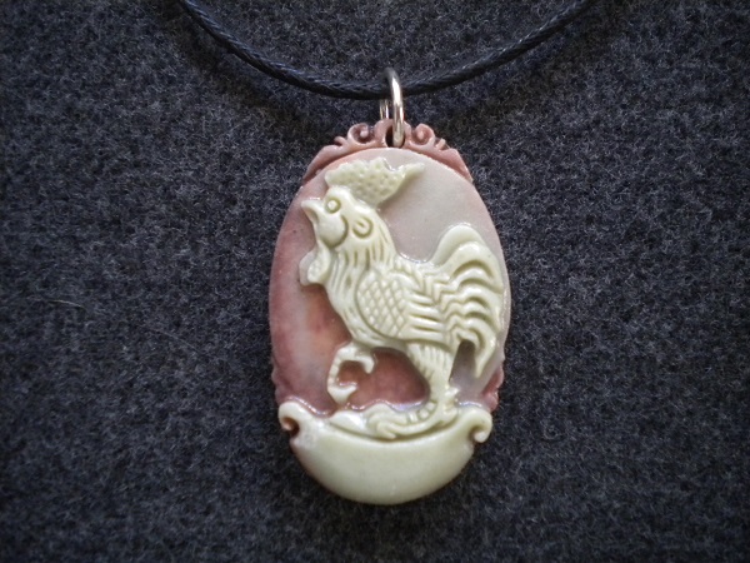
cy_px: 282
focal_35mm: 41
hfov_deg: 45.8
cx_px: 375
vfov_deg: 35.1
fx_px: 888
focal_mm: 7.4
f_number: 3.5
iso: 400
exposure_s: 1/37.8
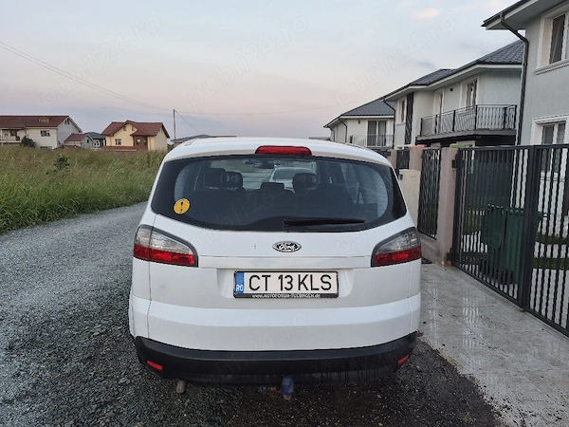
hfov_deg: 73.9
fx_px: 378
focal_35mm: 23
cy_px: 214
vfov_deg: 58.9
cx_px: 284
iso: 100
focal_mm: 5.4
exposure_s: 1/182
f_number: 1.8
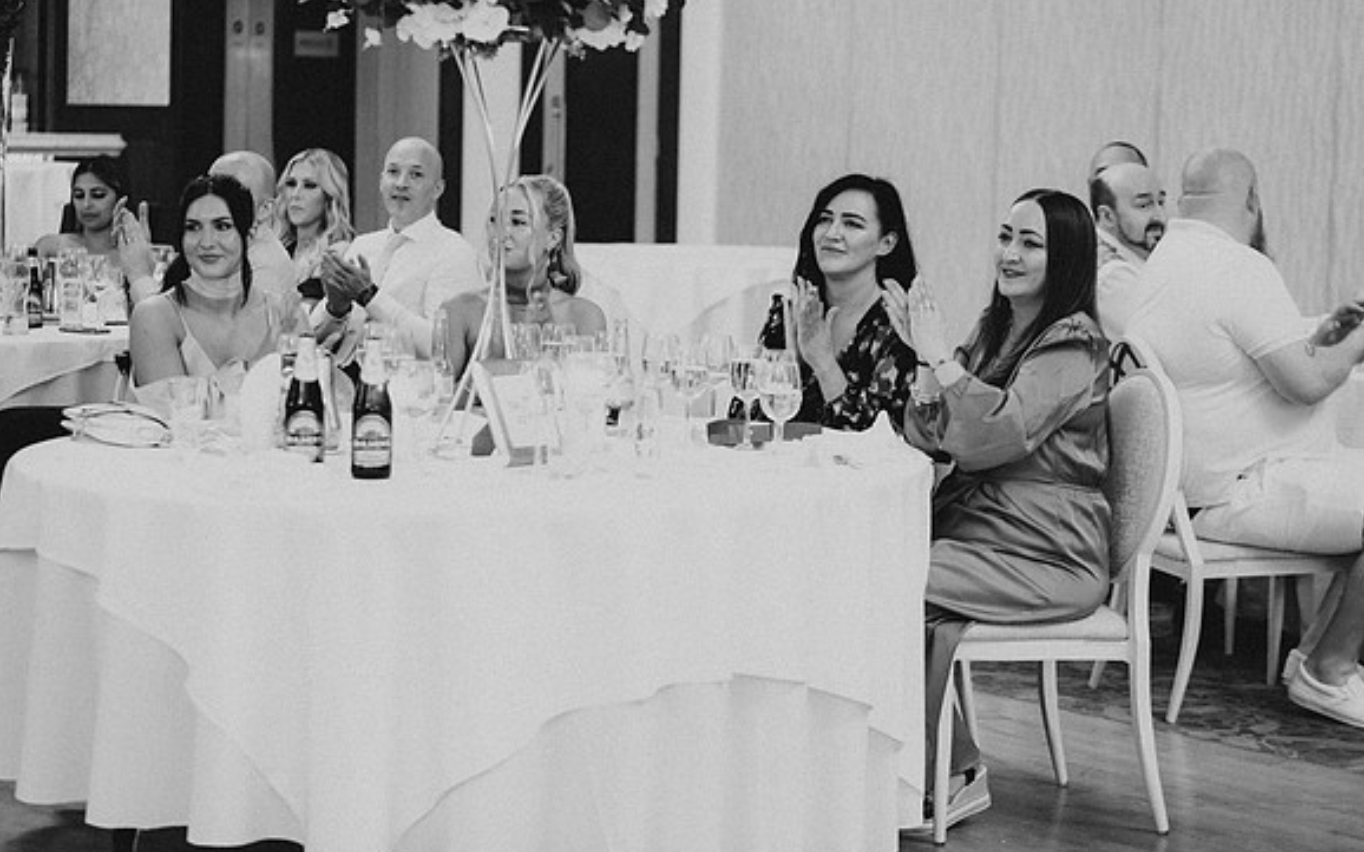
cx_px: 682
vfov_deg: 15.0
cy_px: 454
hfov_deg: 23.8
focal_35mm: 87
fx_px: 3233
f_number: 2.8
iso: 2000
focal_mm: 85
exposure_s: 1/125
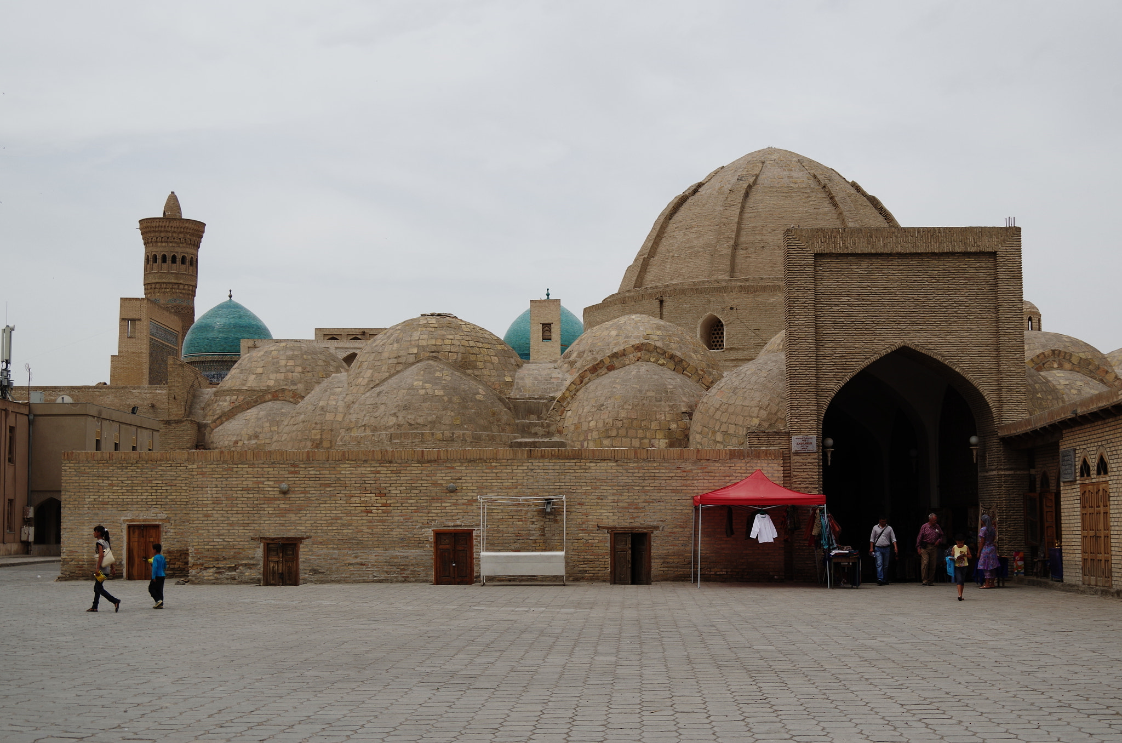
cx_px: 561
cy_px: 372
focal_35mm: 46
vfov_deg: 29.1
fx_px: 1431
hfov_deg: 42.8
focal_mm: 31
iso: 100
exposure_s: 1/400
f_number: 8
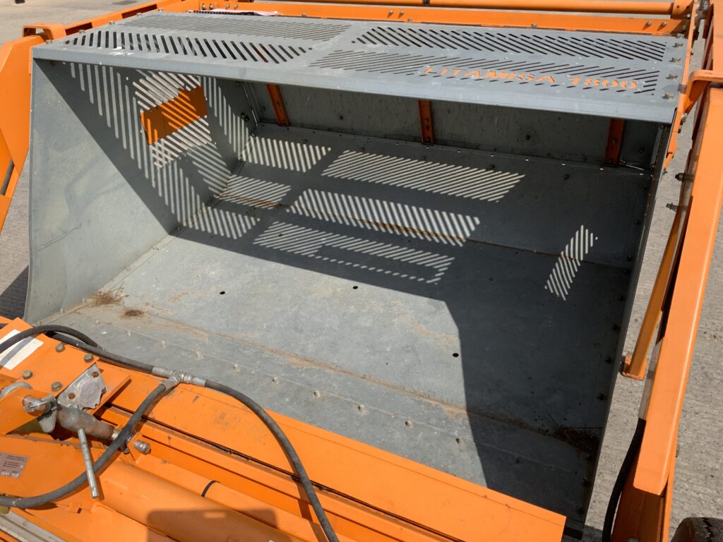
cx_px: 362
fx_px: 606
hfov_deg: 61.7
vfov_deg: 48.2
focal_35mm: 29
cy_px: 271
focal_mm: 3
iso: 16
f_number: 1.8
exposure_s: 1/2227
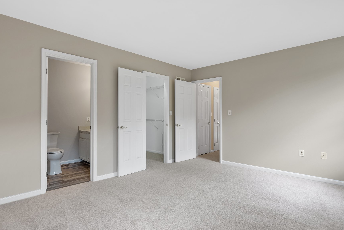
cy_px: 125
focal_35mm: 19
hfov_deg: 86.8
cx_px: 161
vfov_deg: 64.5
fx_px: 182
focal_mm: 16
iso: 250
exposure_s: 1/10
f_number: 8
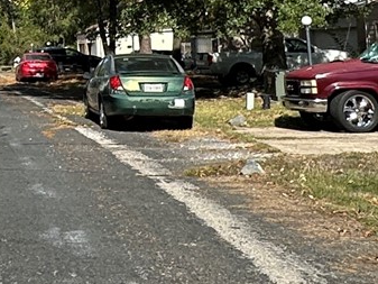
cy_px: -10
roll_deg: -4.3
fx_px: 929
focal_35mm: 85
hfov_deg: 20.8
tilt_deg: +1.7
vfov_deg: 16.9
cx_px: -123
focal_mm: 2.22
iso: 50
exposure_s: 1/1553
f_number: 2.2
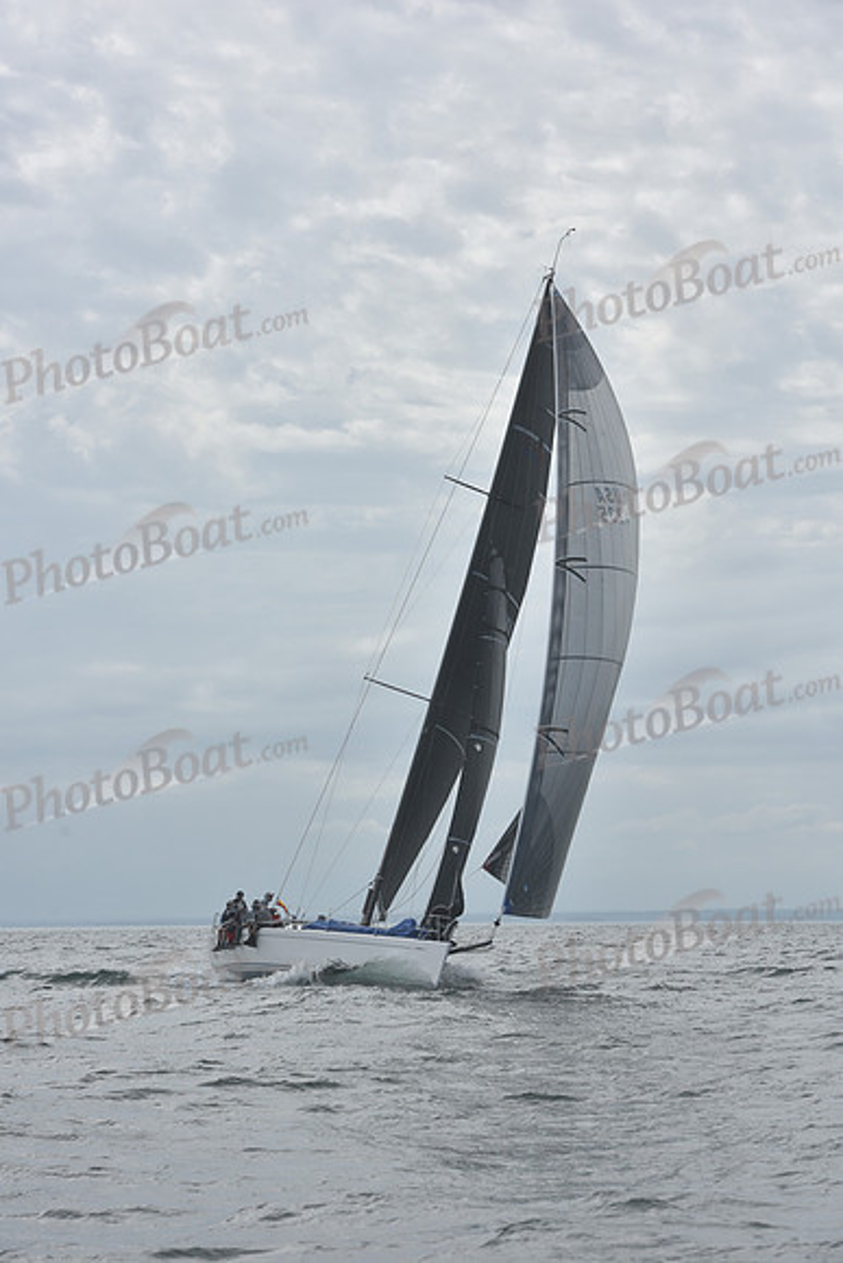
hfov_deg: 14.4
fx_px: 3335
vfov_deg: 21.5
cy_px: 632
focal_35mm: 95
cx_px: 422
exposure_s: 1/1250
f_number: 8
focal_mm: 95
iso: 200
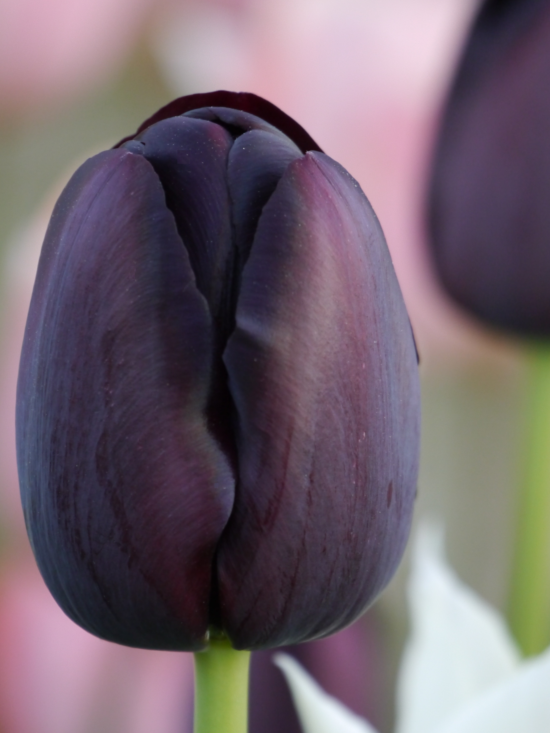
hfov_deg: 3.8
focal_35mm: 395
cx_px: 231
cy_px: 423
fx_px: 8367
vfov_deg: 5.0
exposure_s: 1/60
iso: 800
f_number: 5.6
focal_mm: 150
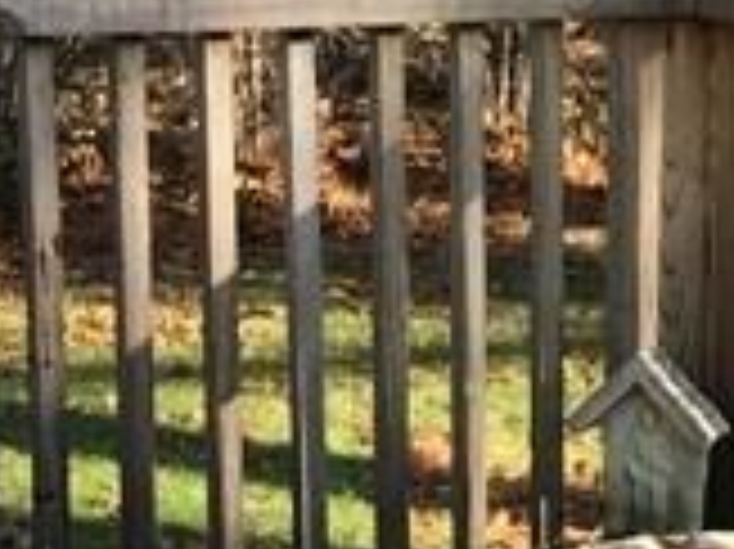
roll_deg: -2.5
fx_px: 3729
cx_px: 1459
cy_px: 490
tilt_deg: -13.7
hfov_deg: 10.4
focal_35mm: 176
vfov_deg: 8.4
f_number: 1.8
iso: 20
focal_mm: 3.99
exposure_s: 1/365
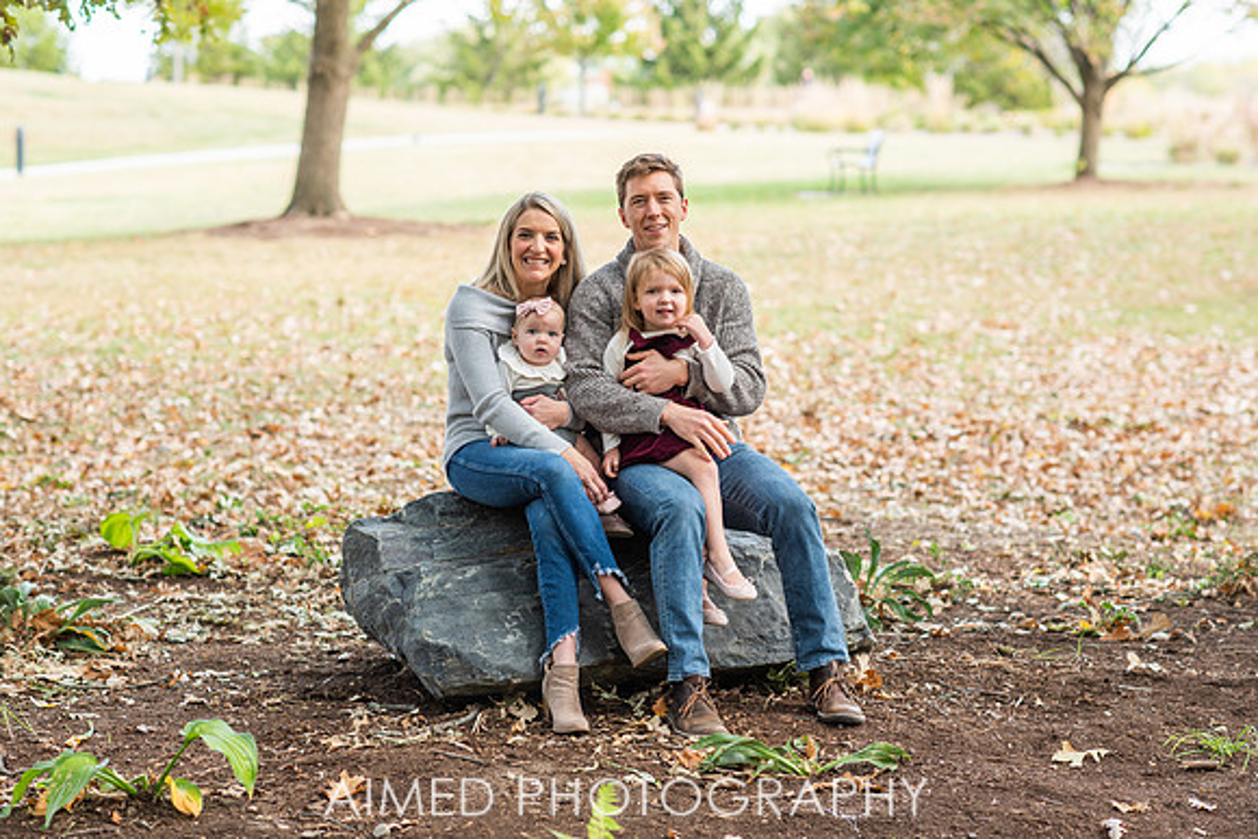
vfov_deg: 14.6
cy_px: 410
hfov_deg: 21.8
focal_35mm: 93
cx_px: 667
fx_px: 3265
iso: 100
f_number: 2.8
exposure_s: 1/250
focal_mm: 85
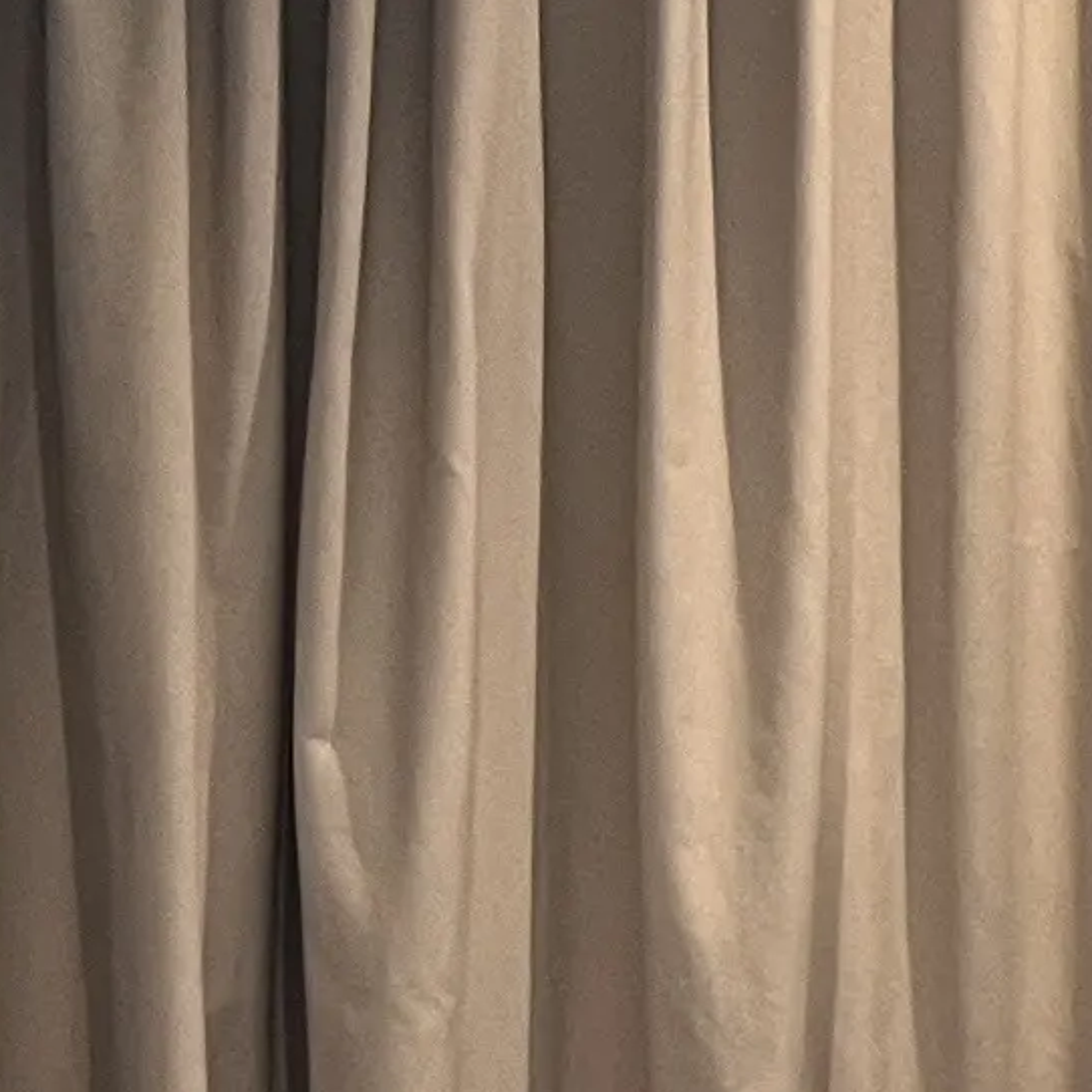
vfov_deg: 10.0
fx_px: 6103
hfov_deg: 8.0
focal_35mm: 171
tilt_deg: -1.5
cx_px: 3816
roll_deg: -1.2
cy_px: 1523
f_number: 1.5
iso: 160
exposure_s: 1/60
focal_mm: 5.7
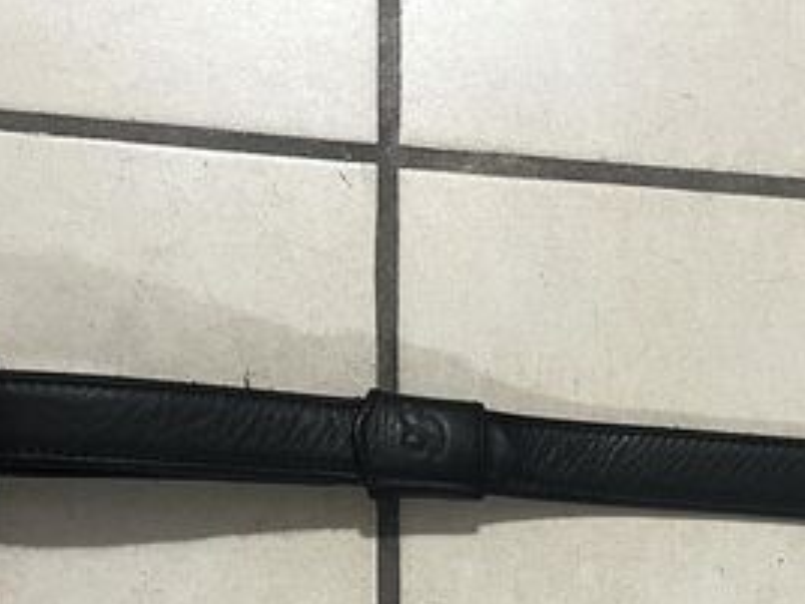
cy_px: 712
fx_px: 1442
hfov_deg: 30.7
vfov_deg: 22.0
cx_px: 592
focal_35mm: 62
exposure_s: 1/50
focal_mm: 5.1
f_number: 1.6
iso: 125
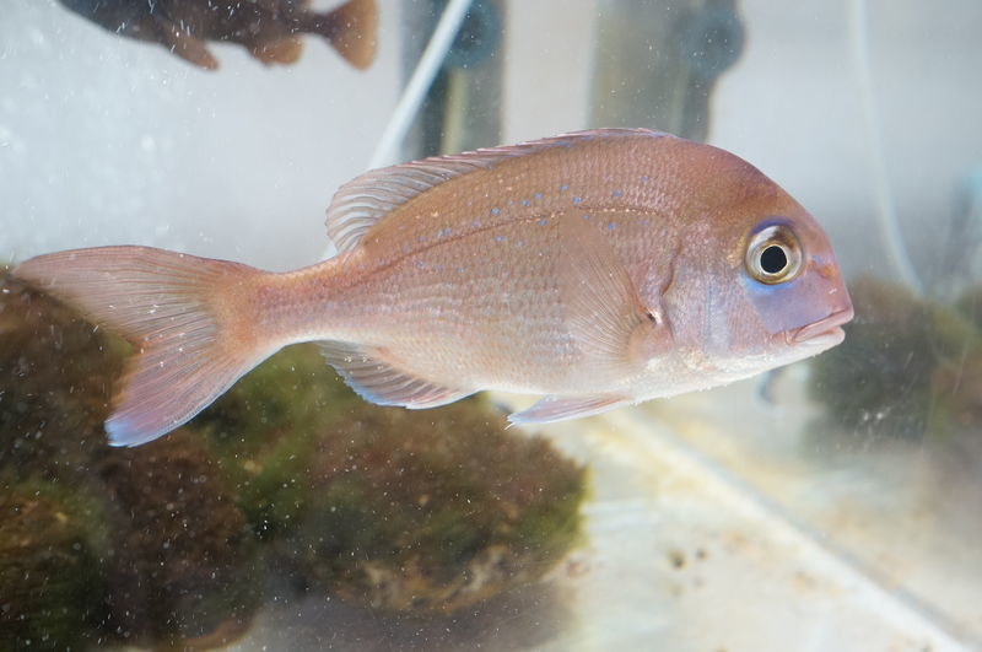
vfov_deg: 36.8
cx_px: 491
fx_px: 981
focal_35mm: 36
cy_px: 326
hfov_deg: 53.2
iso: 800
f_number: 4
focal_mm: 24
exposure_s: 1/60
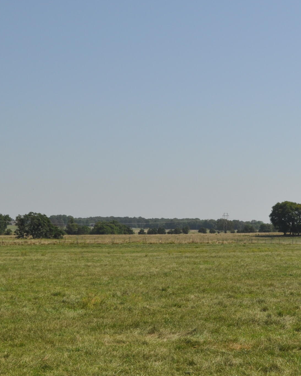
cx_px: 241
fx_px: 891
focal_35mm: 80
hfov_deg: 19.0
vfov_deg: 23.8
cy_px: 224
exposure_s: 1/400
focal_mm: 26
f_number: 10
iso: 200
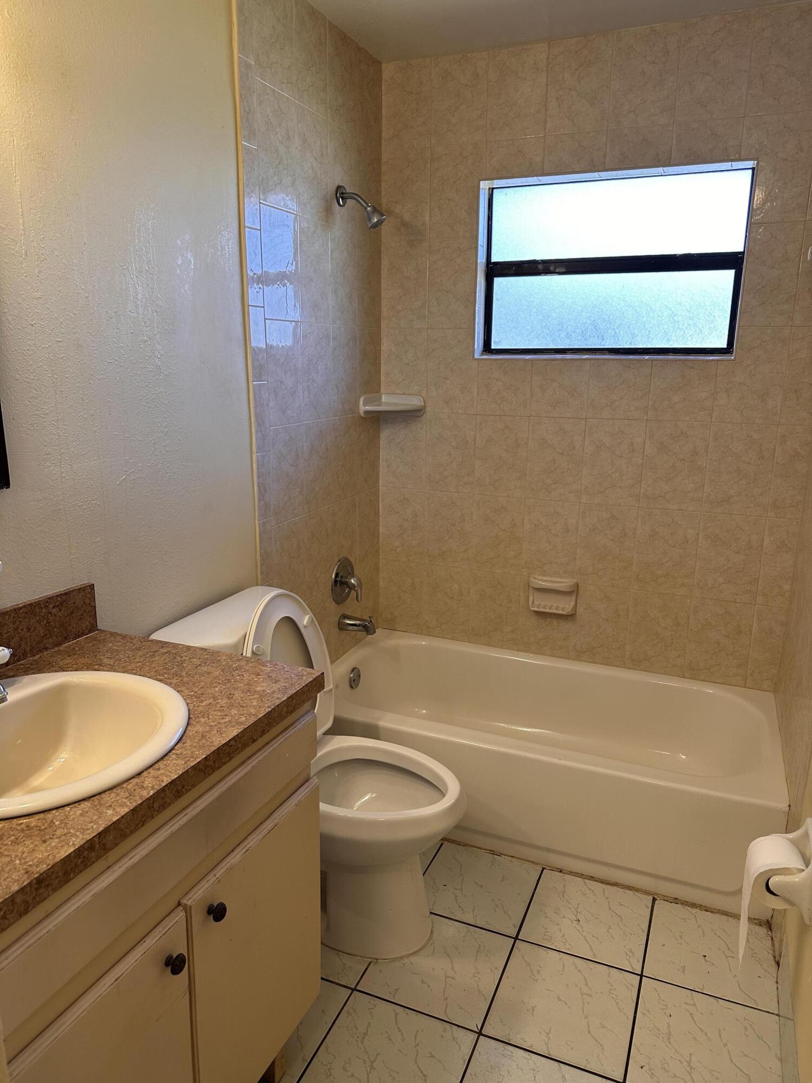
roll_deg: -1.6
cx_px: 406
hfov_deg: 56.8
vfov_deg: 71.6
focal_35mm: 24
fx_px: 751
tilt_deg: -13.5
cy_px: 542
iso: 125
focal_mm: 6.86
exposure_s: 1/120
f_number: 1.78
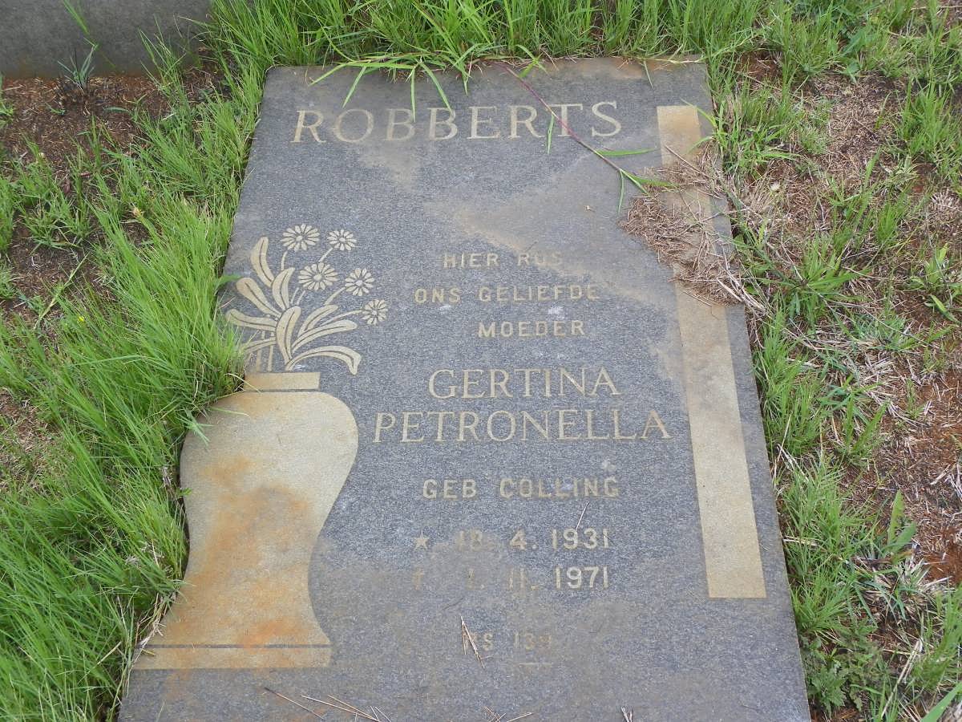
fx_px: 1223
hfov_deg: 42.9
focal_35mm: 44
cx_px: 481
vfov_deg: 32.9
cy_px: 361
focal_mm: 7.9
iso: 64
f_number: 4
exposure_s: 1/200
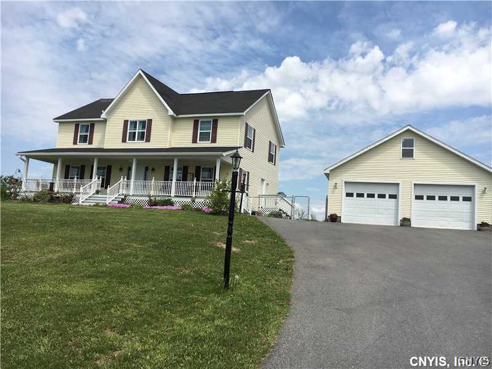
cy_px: 184
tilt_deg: +6.8
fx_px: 412
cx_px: 246
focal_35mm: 29
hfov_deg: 61.7
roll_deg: -4.0
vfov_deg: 48.2
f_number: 2.2
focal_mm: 4.15
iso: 25
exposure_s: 1/2079
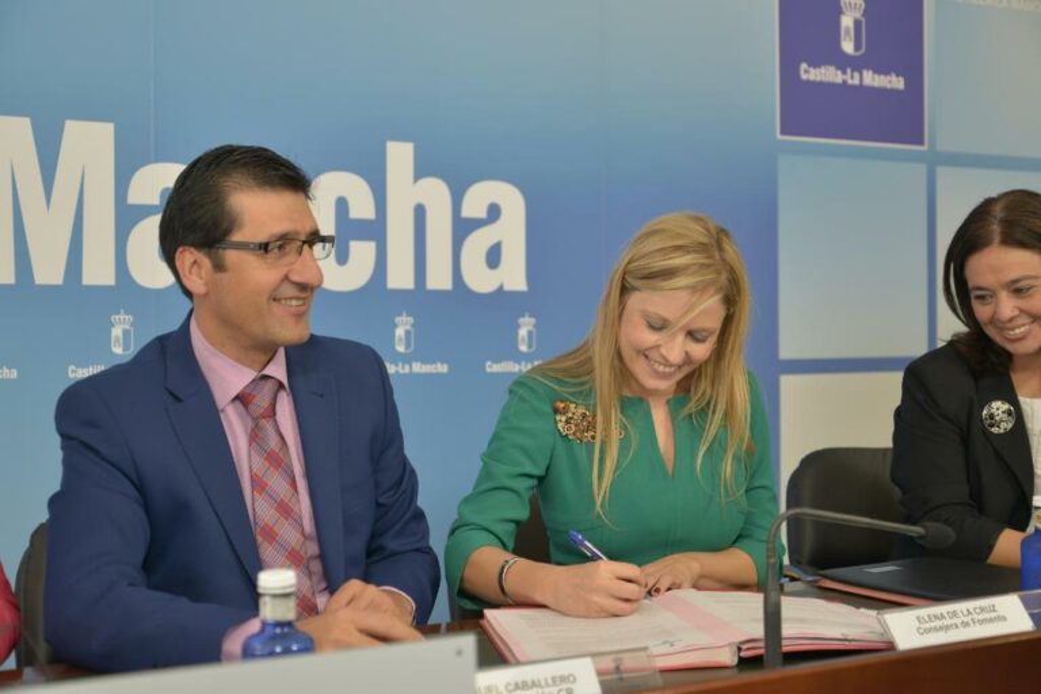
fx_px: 1446
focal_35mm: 50
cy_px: 347
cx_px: 520
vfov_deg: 27.0
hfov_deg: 39.6
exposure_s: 1/125
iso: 800
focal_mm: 50
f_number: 4.2
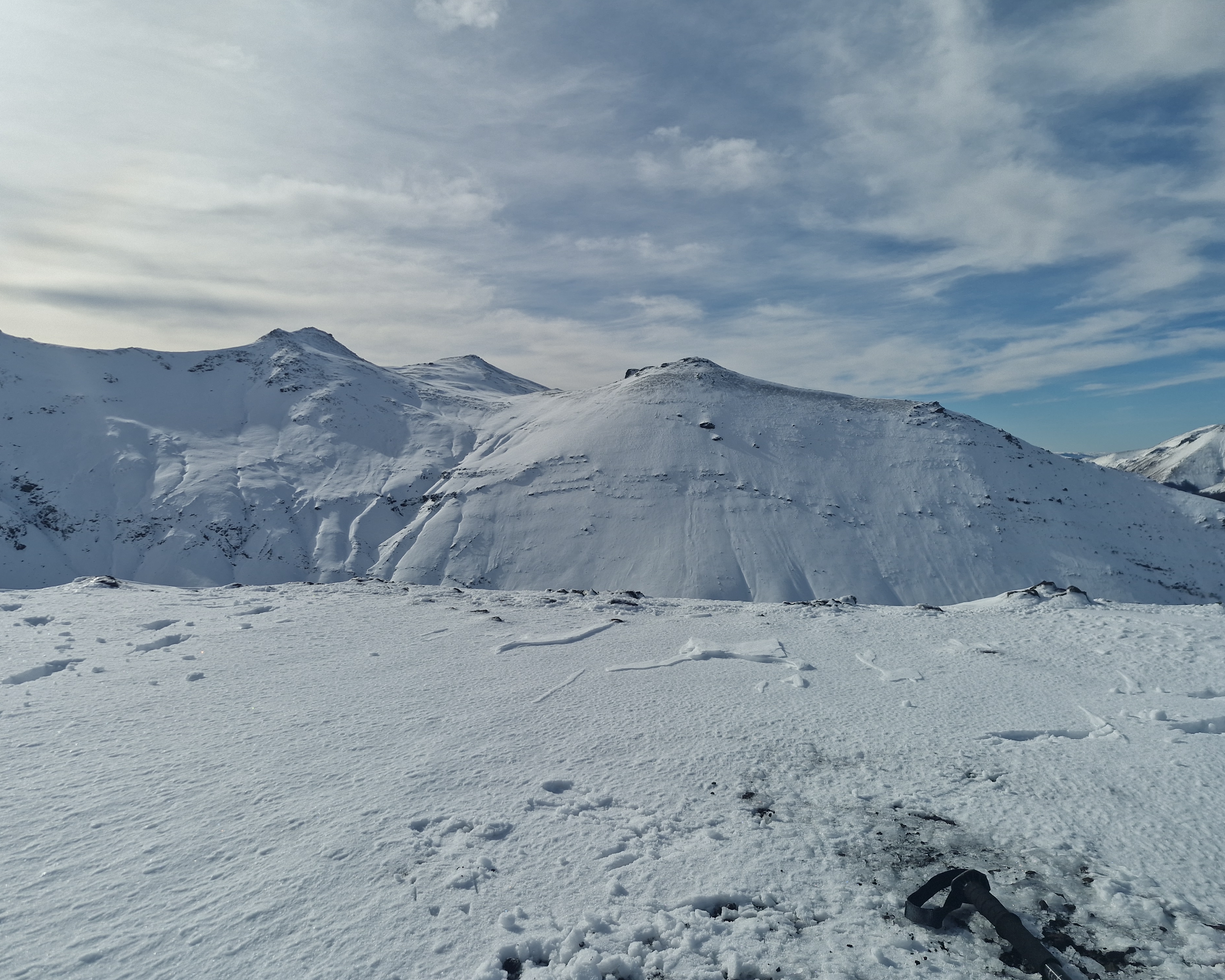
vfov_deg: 58.8
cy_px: 490
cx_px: 584
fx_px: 870
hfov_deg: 70.3
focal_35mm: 24
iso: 50
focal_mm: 5.54
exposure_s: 1/7143
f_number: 1.8
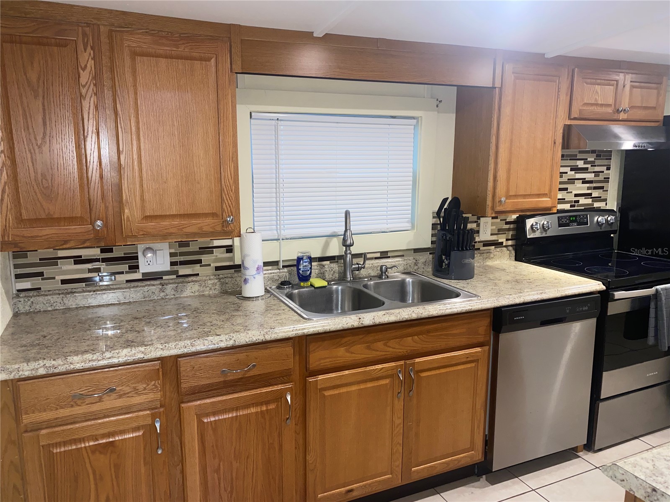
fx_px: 503
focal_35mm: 26
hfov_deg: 67.3
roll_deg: -0.7
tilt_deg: -10.5
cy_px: 251
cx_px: 335
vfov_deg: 53.1
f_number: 1.8
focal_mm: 4.25
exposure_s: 1/17
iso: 64
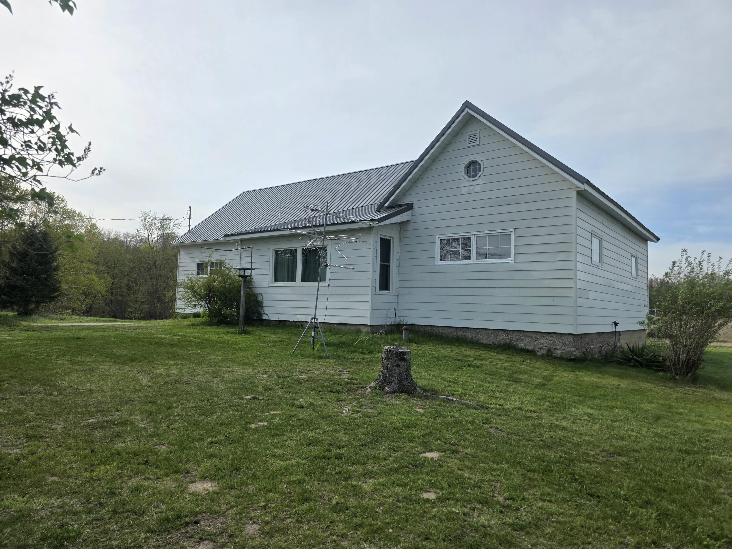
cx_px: 366
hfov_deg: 73.9
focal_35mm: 23
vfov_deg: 58.9
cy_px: 274
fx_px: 486
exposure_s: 1/10000
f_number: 1.7
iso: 80
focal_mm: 6.3
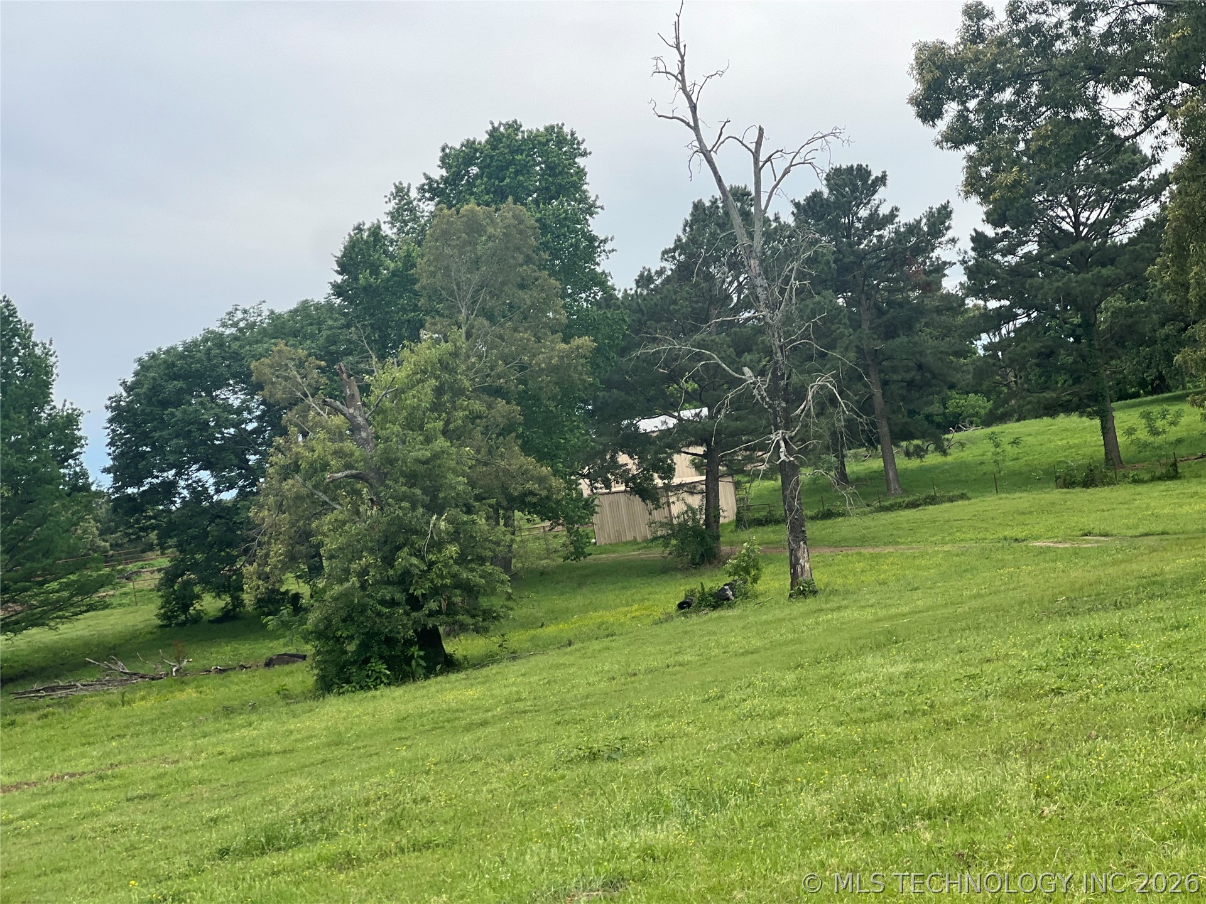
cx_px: 603
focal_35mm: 77
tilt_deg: +0.1
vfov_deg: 19.1
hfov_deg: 25.3
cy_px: 452
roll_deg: +6.5
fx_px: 2683
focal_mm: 9
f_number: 2.8
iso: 25
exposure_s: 1/311
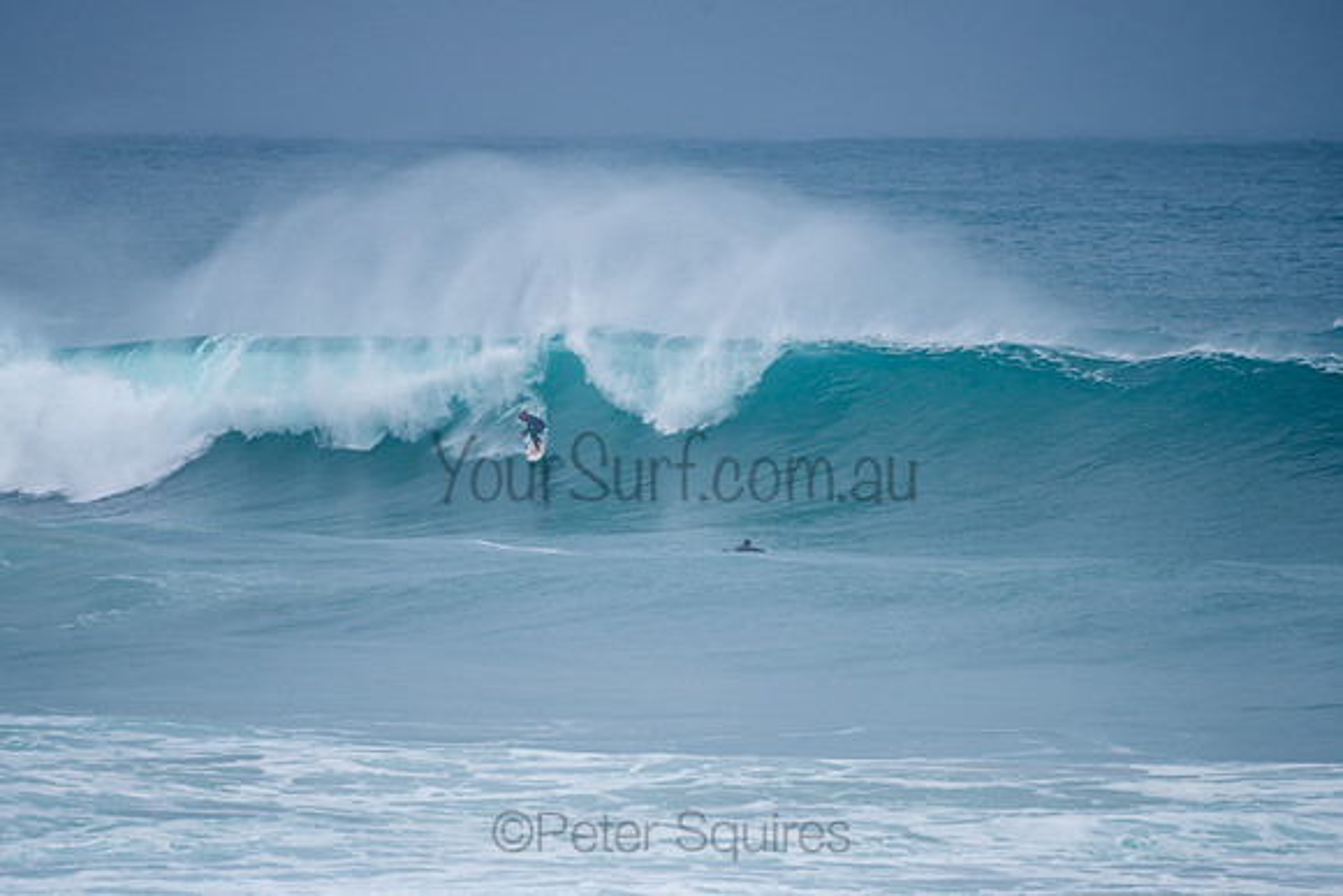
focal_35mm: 613
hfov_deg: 3.4
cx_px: 644
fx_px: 22881
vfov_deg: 2.2
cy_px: 415
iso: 180
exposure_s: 1/1250
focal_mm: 500
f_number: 5.6
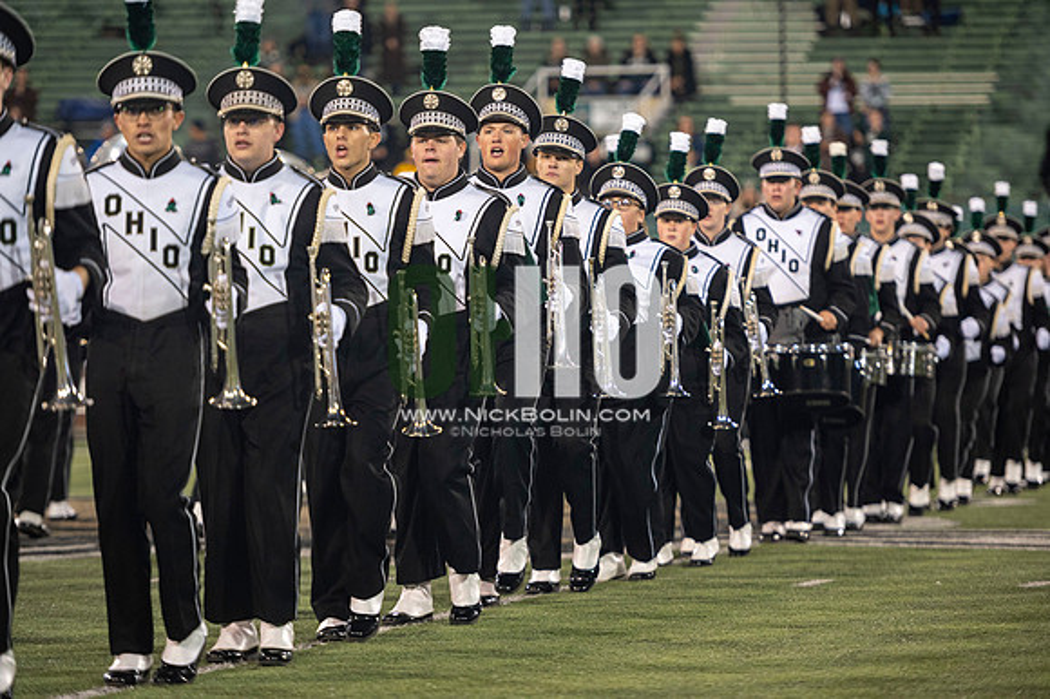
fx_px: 4955
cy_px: 350
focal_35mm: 170
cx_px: 525
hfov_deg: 12.1
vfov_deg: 8.1
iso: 1000
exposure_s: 1/500
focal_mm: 170
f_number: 2.8
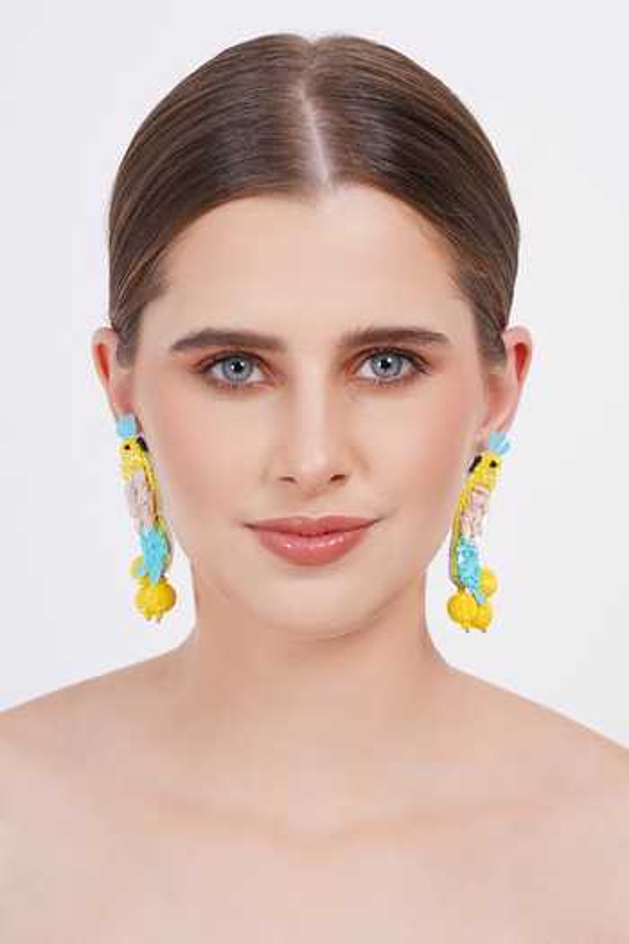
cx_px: 314
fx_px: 5241
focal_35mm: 200
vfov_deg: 10.3
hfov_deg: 6.9
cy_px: 472
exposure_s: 1/125
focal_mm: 200
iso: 200
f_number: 10
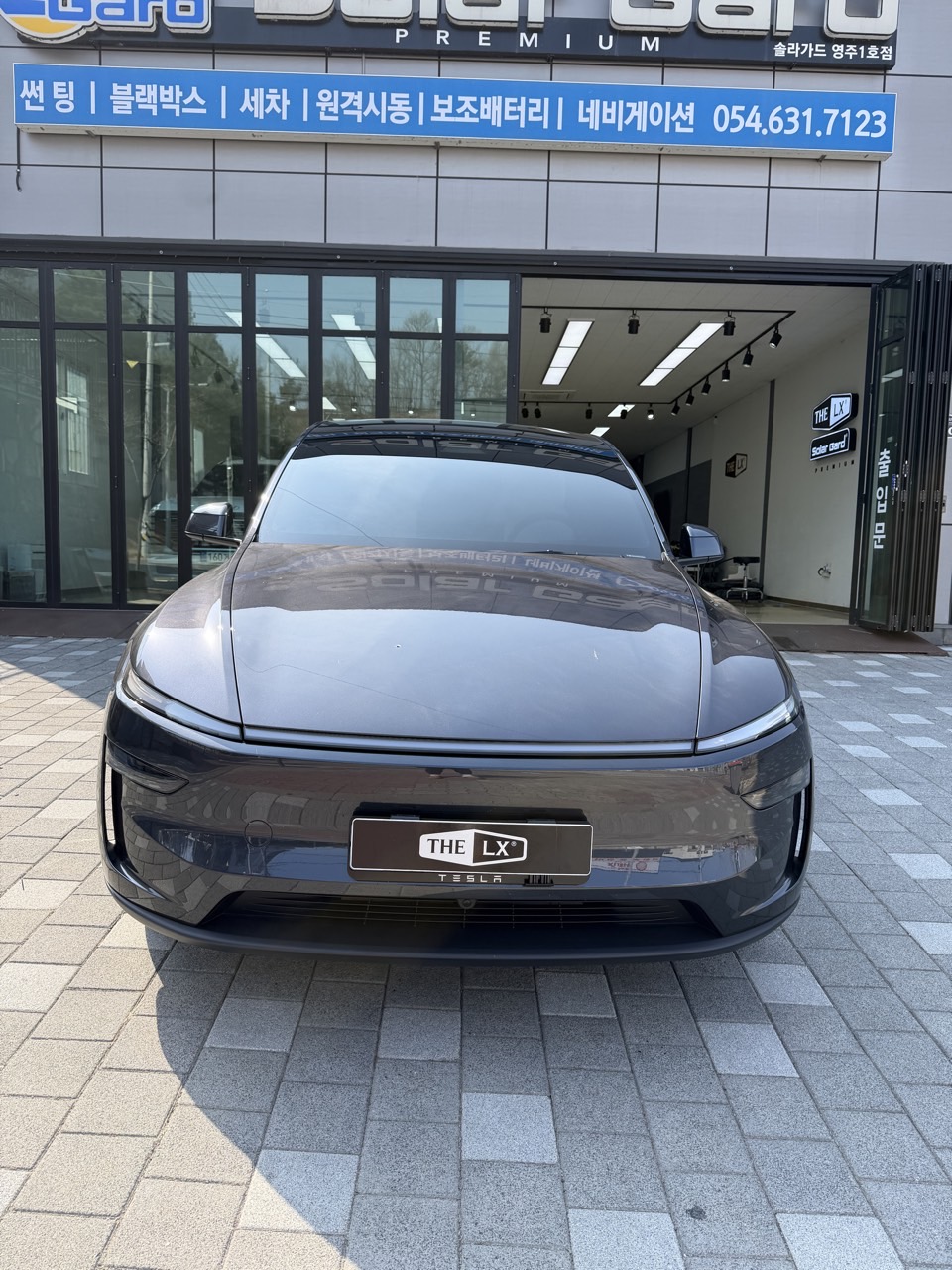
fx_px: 880
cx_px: 476
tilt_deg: -5.1
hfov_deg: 56.8
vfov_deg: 71.6
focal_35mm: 24
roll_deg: -2.0
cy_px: 635
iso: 80
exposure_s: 1/1337
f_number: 1.78
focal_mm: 6.76
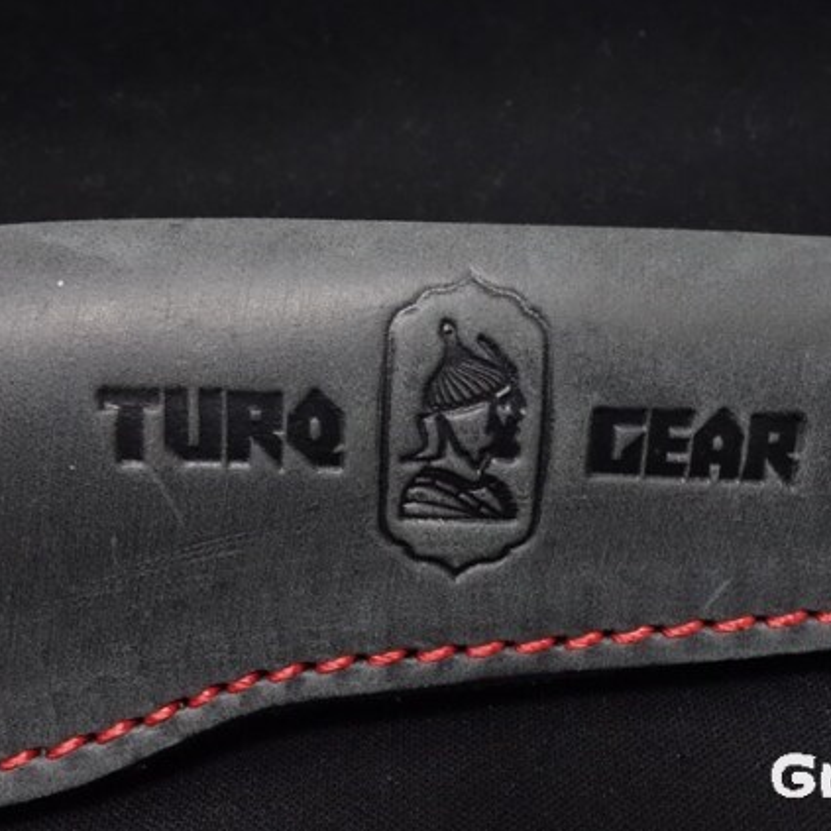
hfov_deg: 46.0
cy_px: 415
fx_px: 978
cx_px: 454
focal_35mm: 36
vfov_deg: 46.0
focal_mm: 10.4
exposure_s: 1/30
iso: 1600
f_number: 11
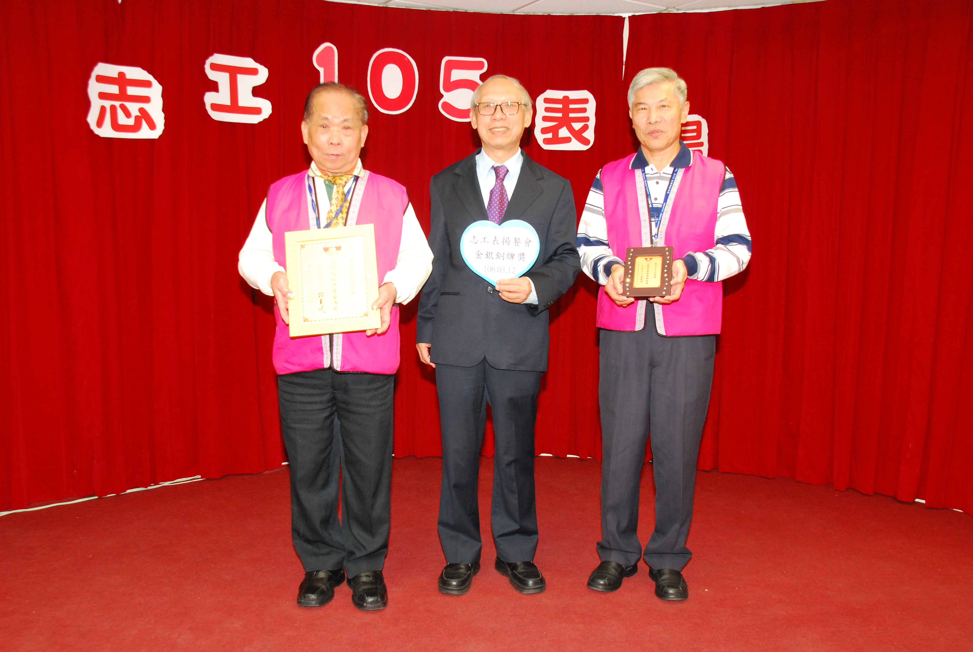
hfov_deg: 57.2
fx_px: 893
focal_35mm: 33
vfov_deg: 40.1
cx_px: 486
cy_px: 326
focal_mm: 22
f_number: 7.1
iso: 800
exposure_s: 1/60
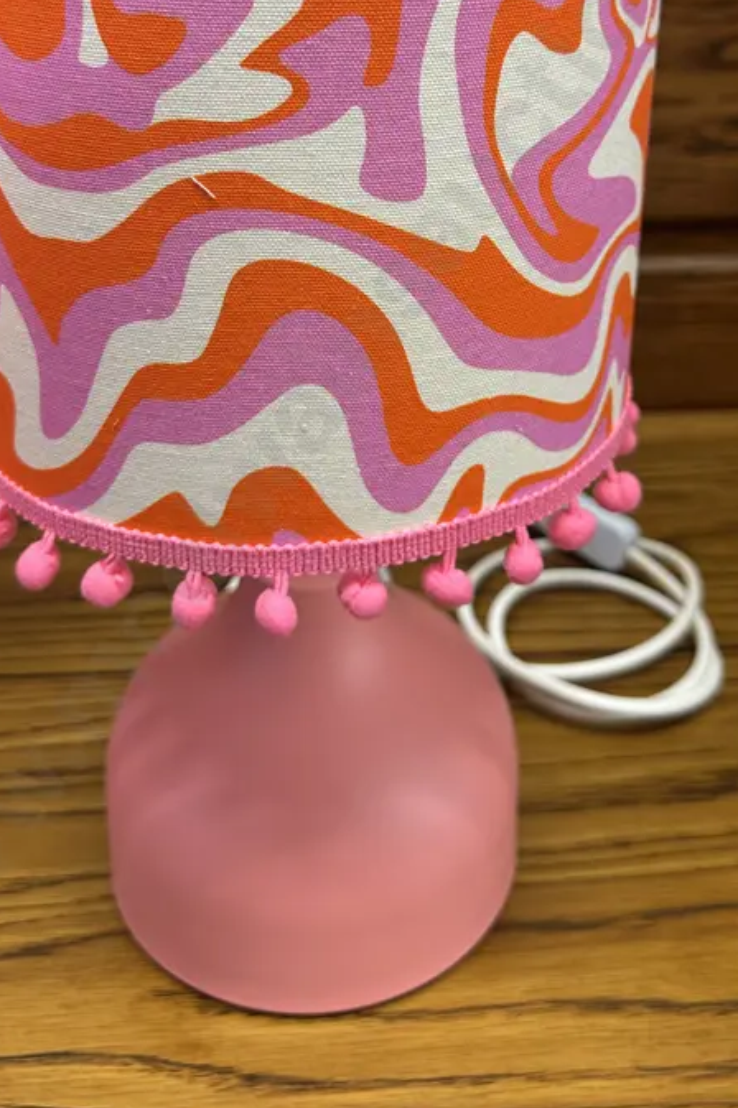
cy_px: 306
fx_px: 1170
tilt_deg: -21.9
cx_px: 390
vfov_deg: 49.1
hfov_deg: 35.0
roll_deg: +0.6
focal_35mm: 38
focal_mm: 6.86
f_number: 1.78
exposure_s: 1/50
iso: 200
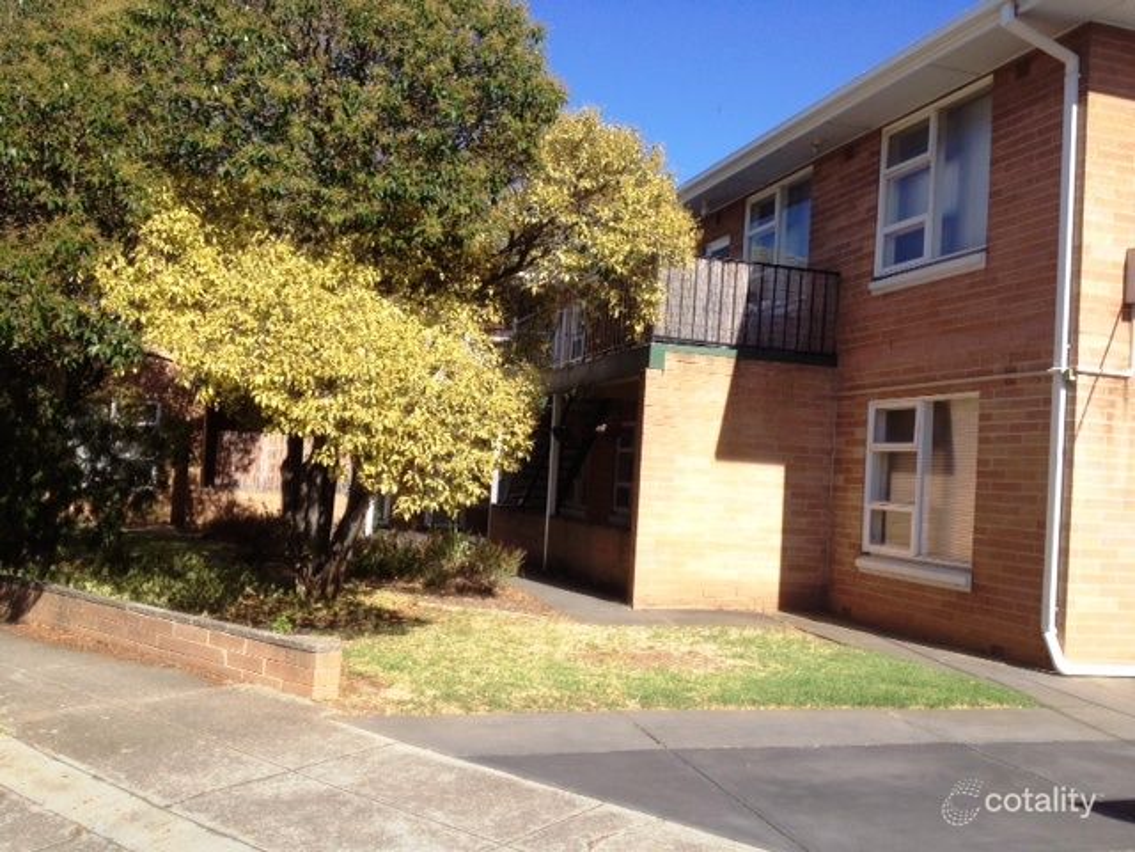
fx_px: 1148
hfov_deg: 52.6
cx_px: 568
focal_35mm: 35
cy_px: 426
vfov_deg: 40.7
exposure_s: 1/1200
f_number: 2.4
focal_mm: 4.28
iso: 64
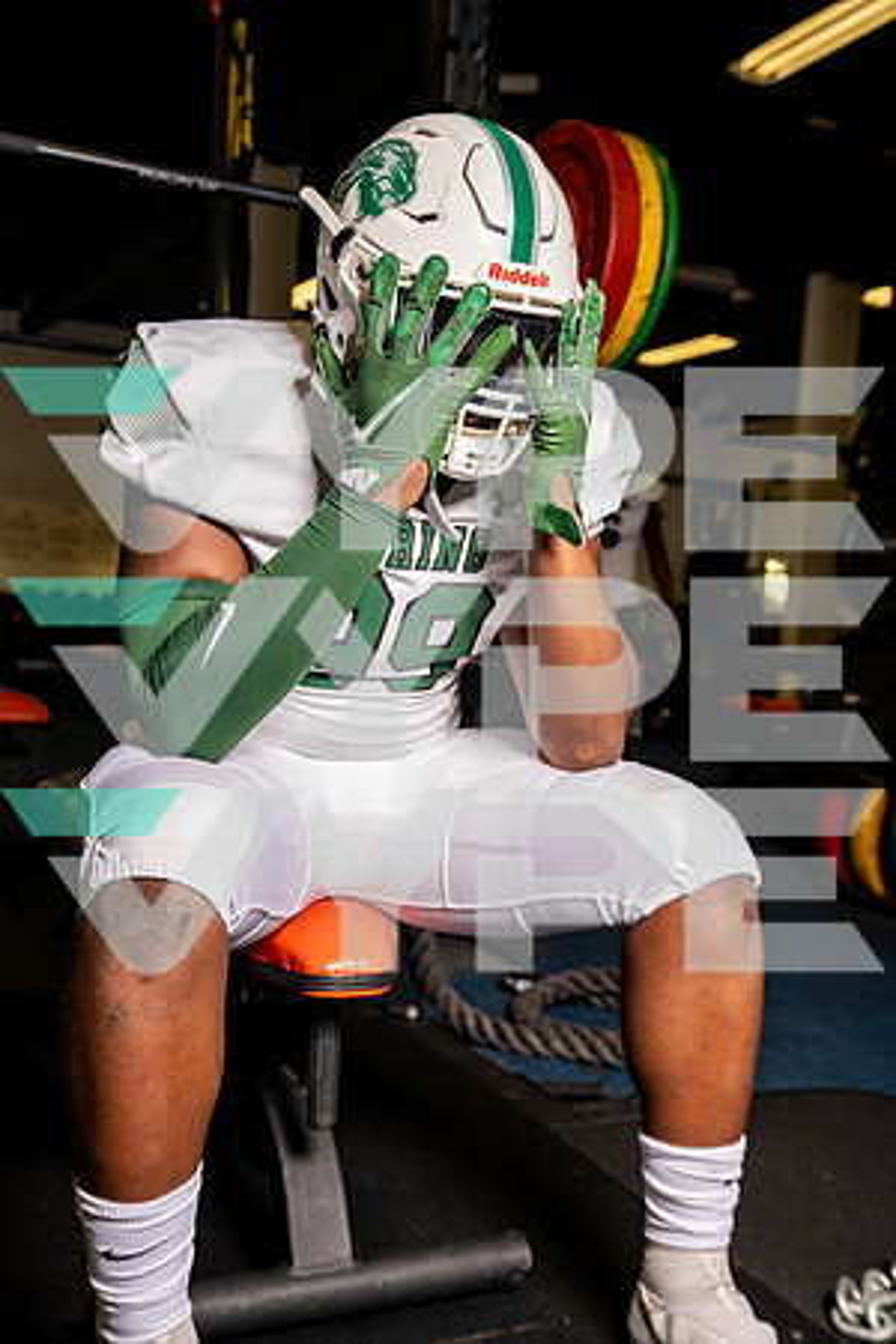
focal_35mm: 39
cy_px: 672
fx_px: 1456
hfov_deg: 34.2
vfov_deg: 49.6
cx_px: 448
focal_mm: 39
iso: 320
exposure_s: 1/500
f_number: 4.5
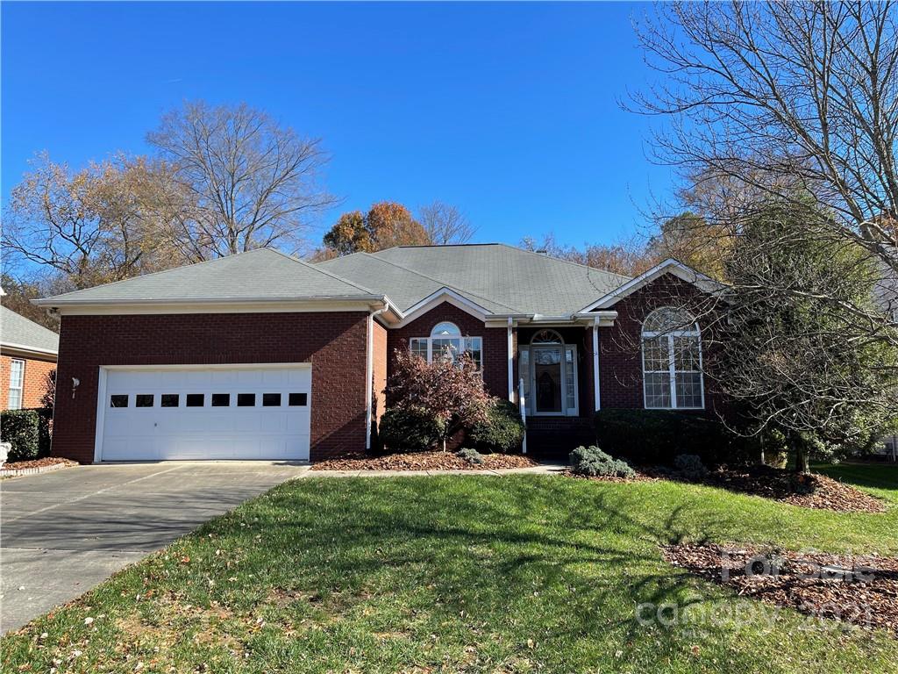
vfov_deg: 53.1
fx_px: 674
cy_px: 337
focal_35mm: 26
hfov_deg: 67.3
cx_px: 449
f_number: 1.6
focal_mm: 5.1
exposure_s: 1/1493
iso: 32
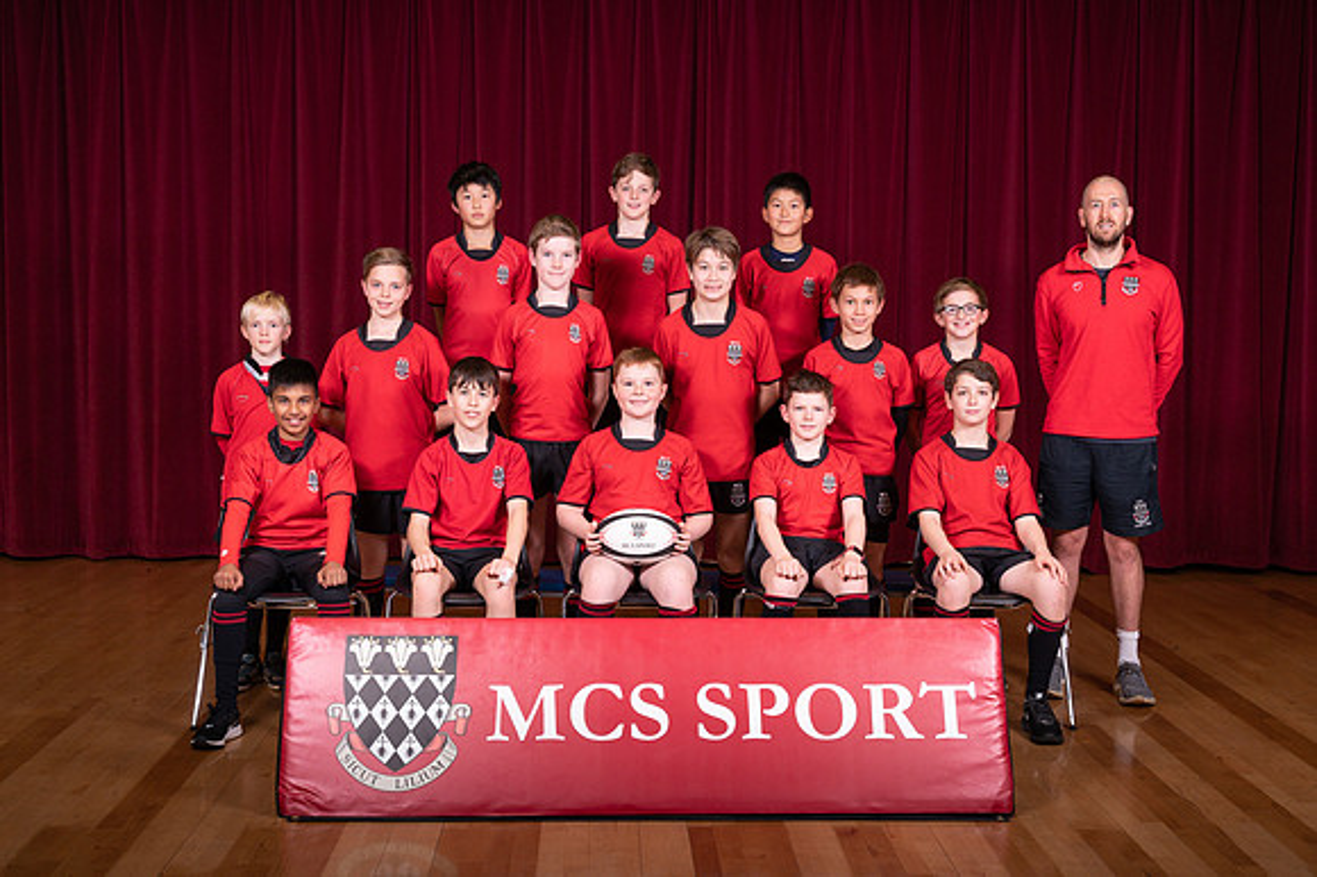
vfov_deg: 28.2
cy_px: 430
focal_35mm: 48
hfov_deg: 41.4
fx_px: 1744
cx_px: 645
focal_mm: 45
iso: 800
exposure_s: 1/50
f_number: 8
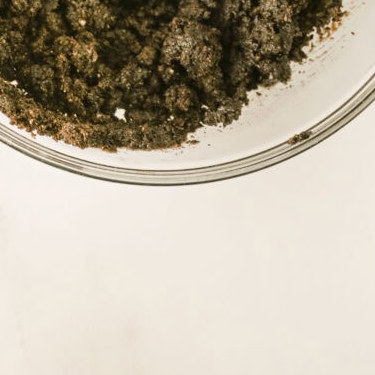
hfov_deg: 15.0
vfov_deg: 14.4
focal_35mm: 116
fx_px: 1422
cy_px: -123
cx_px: 154
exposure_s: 1/80
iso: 160
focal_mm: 50
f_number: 5
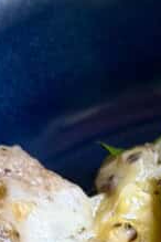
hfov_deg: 6.1
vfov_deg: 9.0
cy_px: 422
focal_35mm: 221
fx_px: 1482
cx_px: 255
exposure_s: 1/103
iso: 100
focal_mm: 6.8
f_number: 1.8
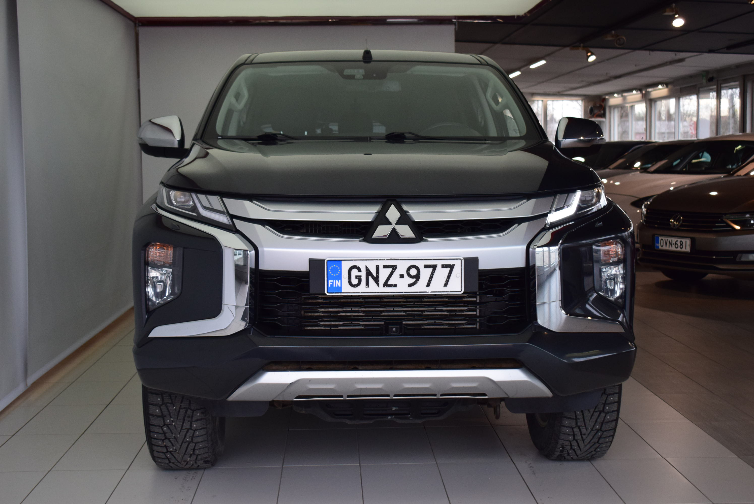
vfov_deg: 25.1
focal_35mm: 54
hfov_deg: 36.8
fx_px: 1132
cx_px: 377
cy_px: 252
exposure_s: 1/1000
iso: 1600
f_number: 4.8
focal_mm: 36
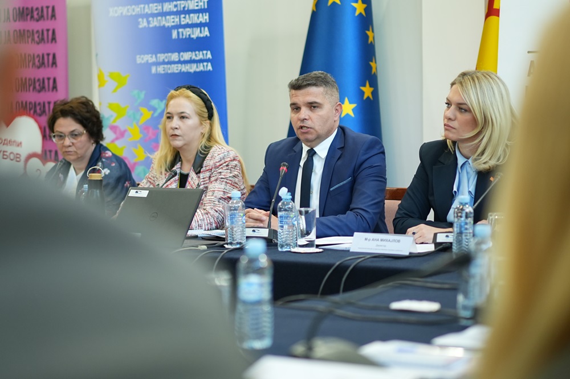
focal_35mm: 82
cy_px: 190
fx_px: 1298
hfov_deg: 24.8
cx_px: 285
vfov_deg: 16.6
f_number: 1.8
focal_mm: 55
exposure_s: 1/250
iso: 800
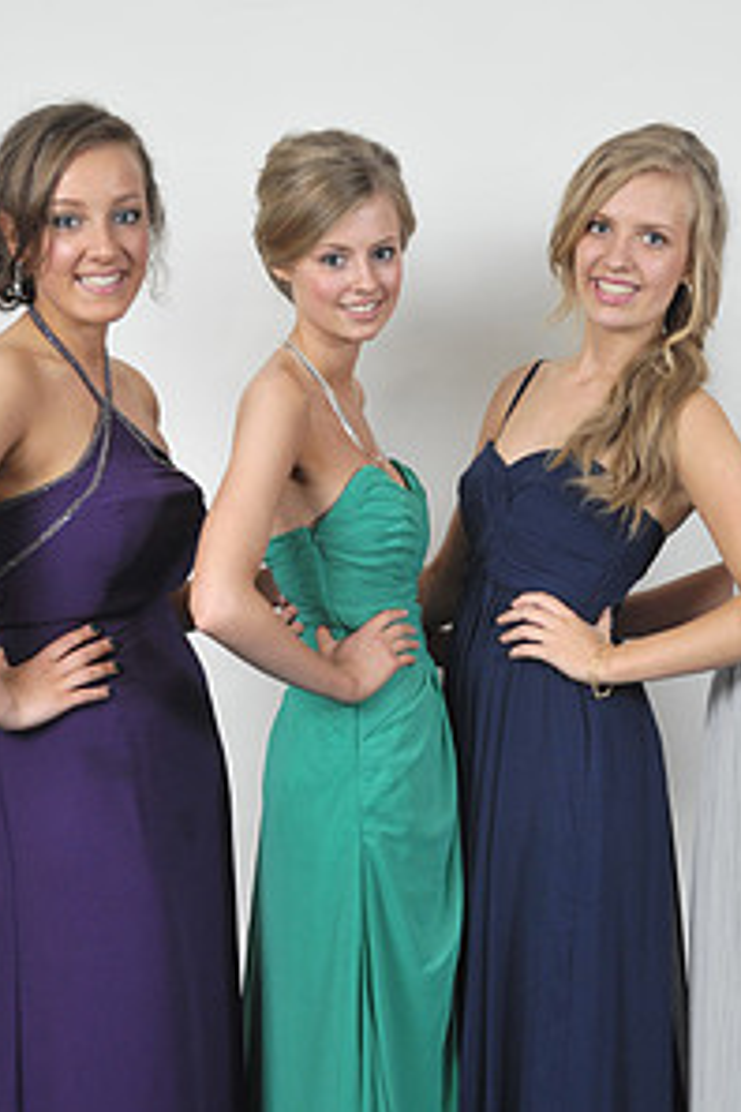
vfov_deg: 24.5
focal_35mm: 82
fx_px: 2532
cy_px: 809
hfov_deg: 16.6
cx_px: 457
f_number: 7.1
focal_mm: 42
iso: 1000
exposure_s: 1/160
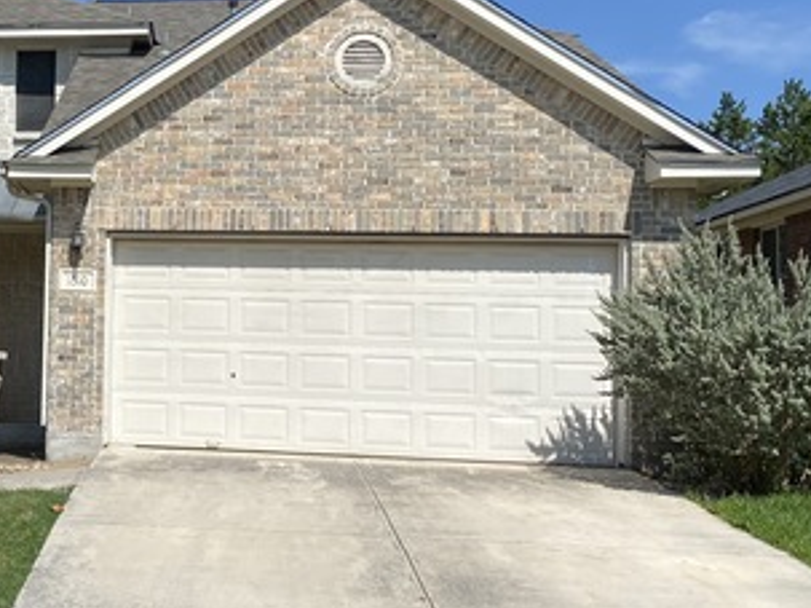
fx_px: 1288
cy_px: 281
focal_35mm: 55
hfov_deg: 32.3
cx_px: 11
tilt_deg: +4.2
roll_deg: -1.9
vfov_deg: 26.5
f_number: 1.8
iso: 32
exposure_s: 1/4444
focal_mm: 4.25
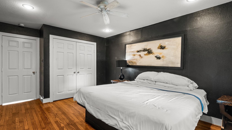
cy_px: 66
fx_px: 105
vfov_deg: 63.9
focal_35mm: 17
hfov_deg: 95.9
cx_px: 115
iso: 200
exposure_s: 5
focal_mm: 16
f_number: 9
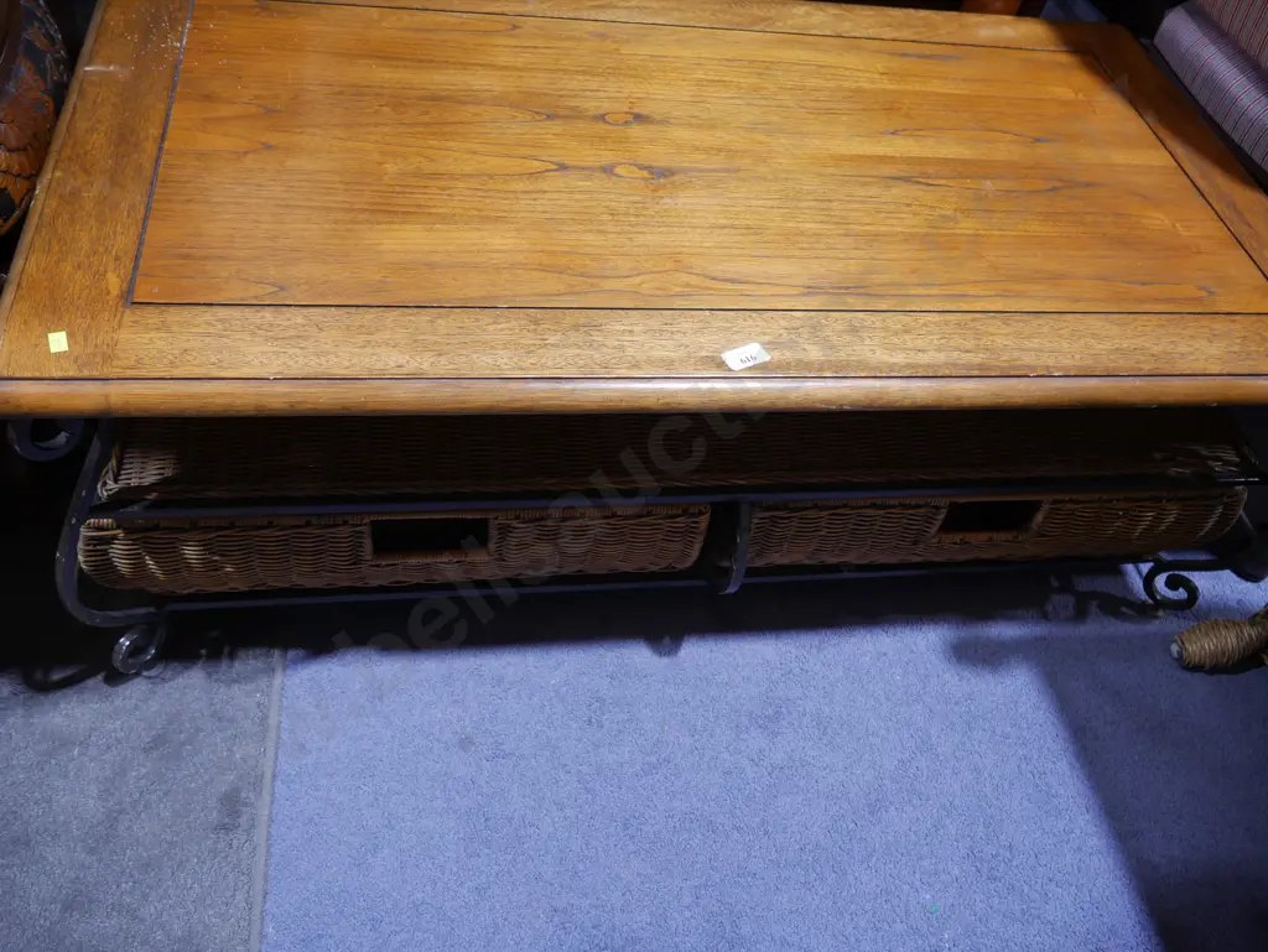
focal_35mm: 28
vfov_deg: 49.8
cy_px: 476
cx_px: 634
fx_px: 1026
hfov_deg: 63.4
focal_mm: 14
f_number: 3.5
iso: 400
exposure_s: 1/60
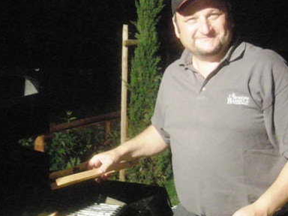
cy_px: 146
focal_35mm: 60
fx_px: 499
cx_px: 92
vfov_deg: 24.3
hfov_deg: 31.9
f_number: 2.7
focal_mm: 7.5
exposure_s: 1/30
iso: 1600
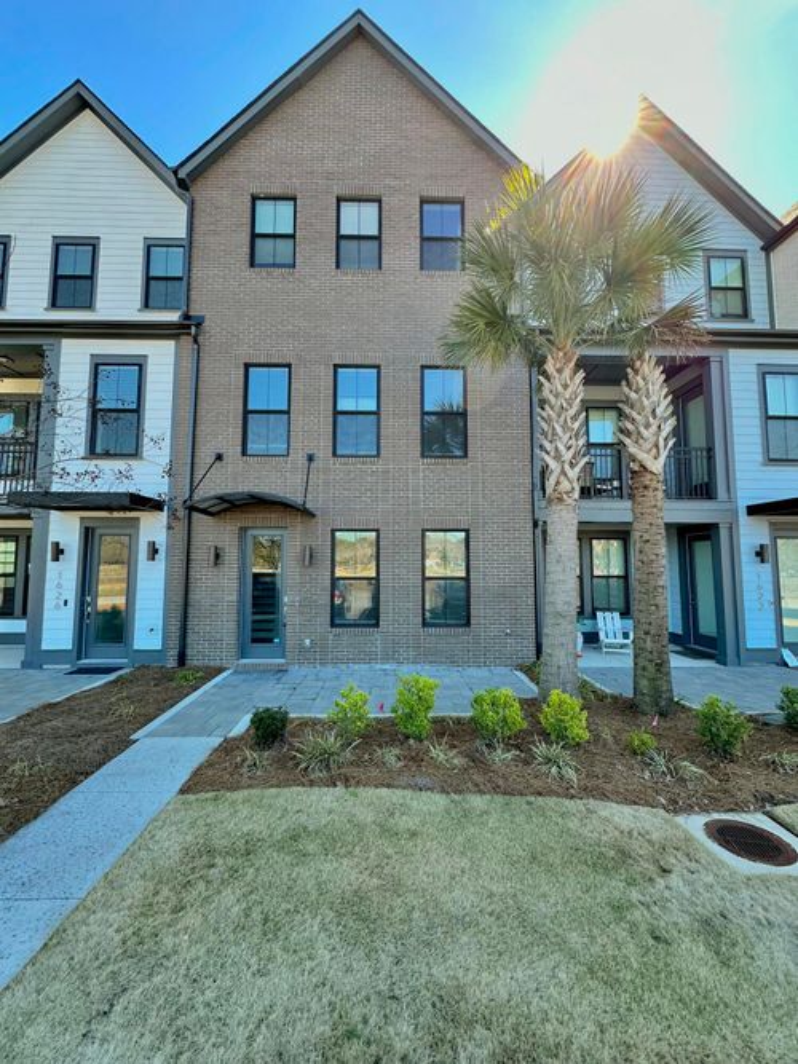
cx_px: 399
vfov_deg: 102.1
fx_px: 430
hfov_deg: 85.7
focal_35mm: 14
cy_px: 532
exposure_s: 1/145
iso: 40
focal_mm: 2.22
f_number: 2.2
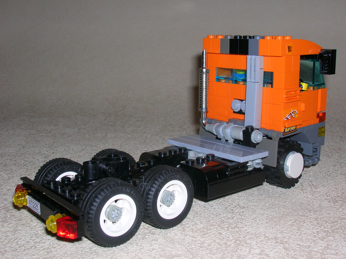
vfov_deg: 31.5
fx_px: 460
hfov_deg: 41.2
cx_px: 173
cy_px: 130
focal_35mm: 46
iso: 50
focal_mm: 7.7
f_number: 5.4
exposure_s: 1/60.1
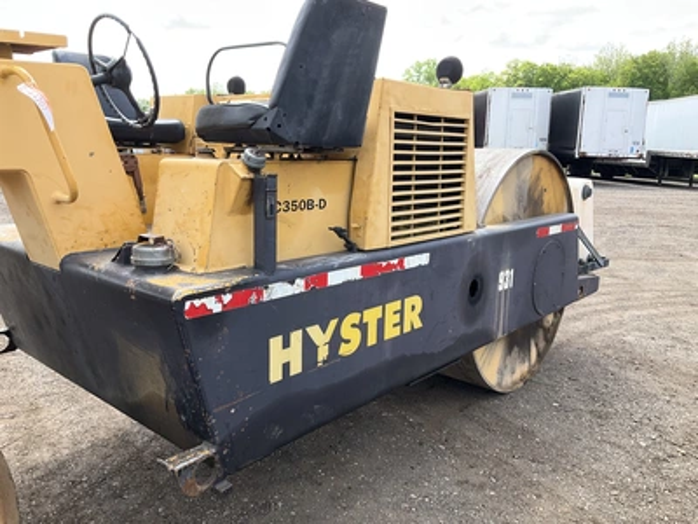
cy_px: 262
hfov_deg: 61.7
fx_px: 585
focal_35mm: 29
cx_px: 349
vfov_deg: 48.2
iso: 25
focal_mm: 3
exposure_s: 1/446
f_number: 1.8
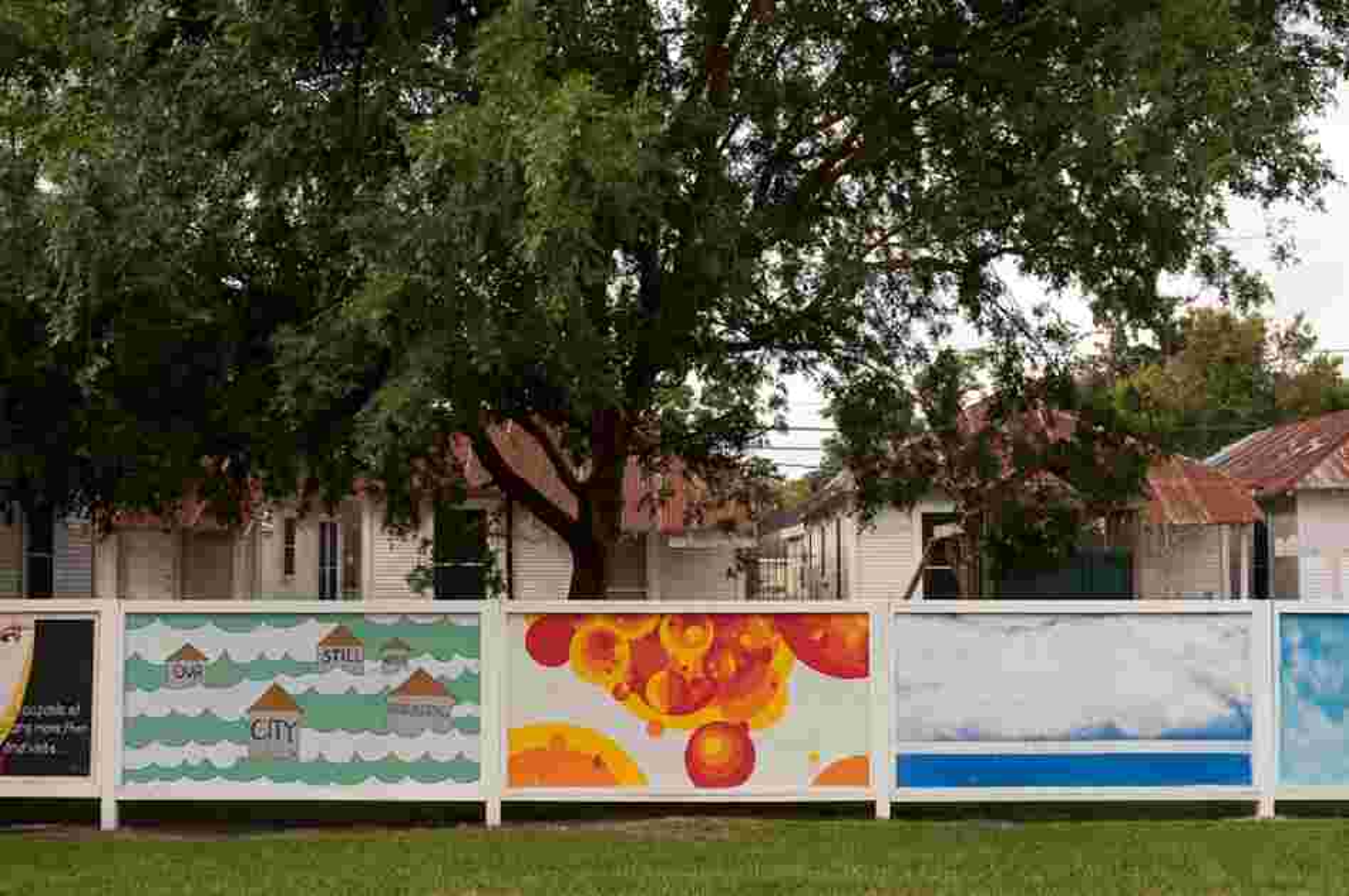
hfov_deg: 39.6
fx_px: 1872
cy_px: 448
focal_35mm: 50
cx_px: 674
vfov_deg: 26.9
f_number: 8
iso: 200
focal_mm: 50
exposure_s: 1/250
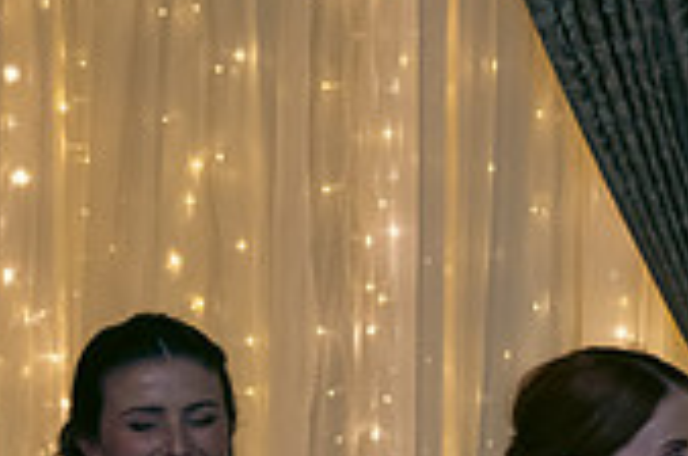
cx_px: 1091
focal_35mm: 172
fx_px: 3281
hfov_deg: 11.4
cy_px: 405
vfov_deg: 7.9
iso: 800
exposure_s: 1/160
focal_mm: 50
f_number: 3.5
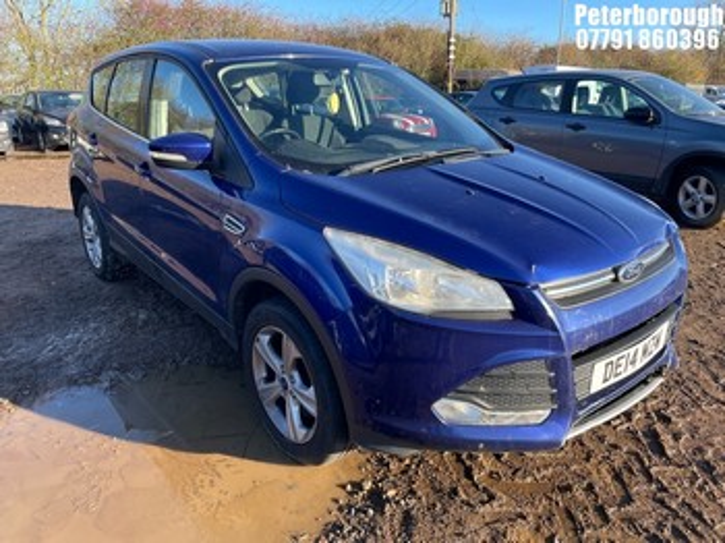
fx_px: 544
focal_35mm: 26
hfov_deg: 67.3
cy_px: 272
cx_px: 362
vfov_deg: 53.0
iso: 32
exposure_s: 1/564
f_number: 1.6
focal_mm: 4.2
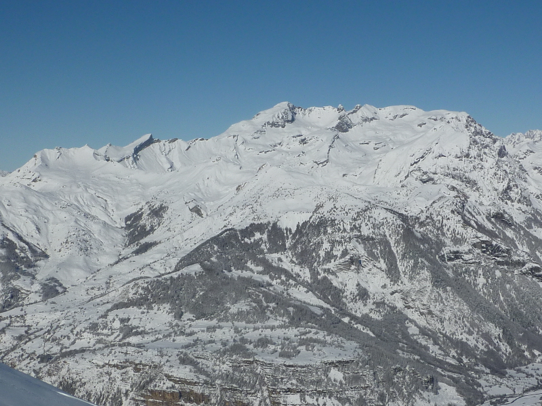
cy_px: 203
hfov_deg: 33.2
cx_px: 271
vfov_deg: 25.2
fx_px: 908
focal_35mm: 58
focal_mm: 5.3
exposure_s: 1/1600
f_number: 6.3
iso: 80
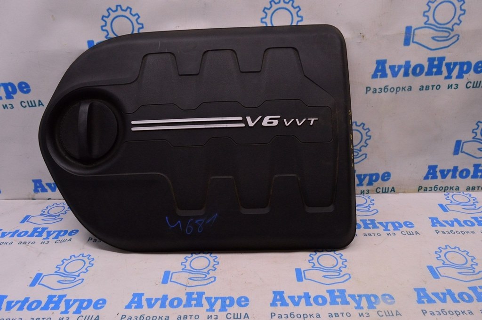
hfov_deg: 67.4
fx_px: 361
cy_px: 160
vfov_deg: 47.9
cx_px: 241
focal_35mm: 27
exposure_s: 1/125
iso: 1600
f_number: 8
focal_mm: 18
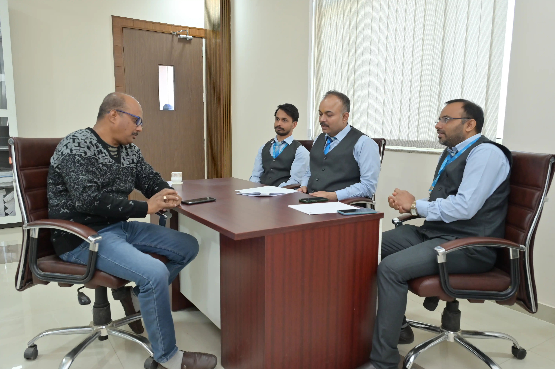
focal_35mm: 28
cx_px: 278
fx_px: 424
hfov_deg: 66.4
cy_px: 184
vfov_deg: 47.1
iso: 1600
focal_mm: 27.5
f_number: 5
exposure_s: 1/100
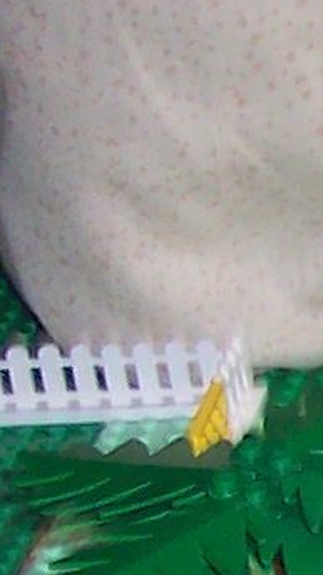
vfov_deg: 6.6
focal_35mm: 311
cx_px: 1583
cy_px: 1286
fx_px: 4734
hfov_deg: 3.6
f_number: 2.8
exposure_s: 1/30
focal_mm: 8
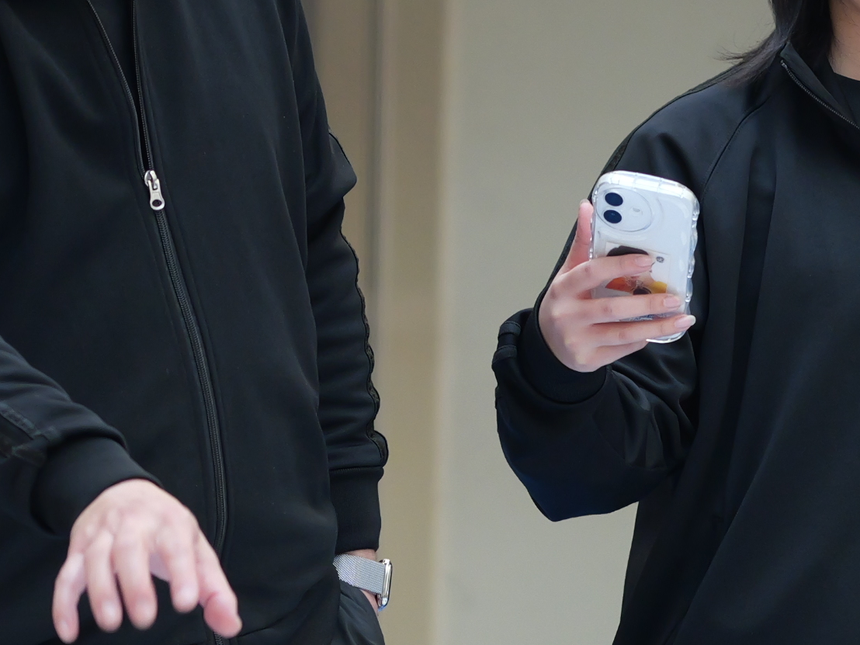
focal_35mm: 414
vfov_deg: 3.6
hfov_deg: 4.8
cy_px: 371
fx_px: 10285
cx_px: 134
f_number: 2
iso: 400
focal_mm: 56
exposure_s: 1/125
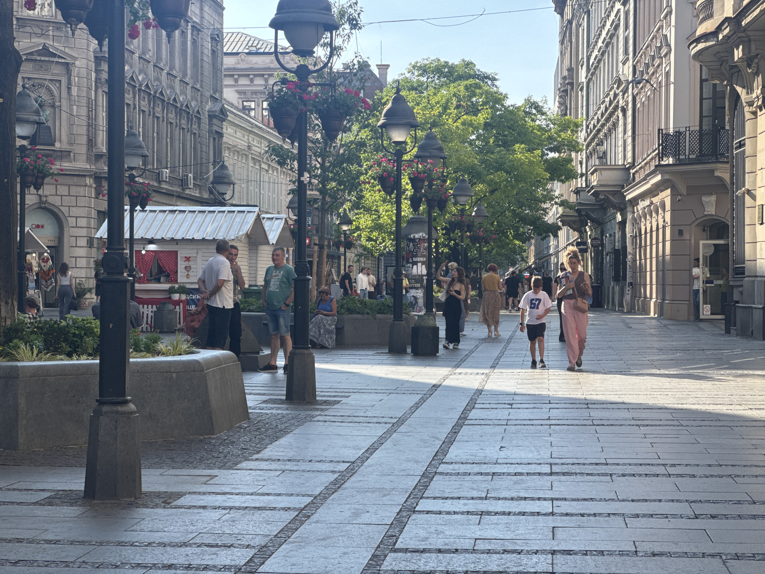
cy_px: 287
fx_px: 1702
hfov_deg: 25.3
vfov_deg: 19.1
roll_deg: -0.4
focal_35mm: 77
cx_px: 382
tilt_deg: +0.8
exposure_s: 1/281
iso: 25
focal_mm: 9
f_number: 2.8
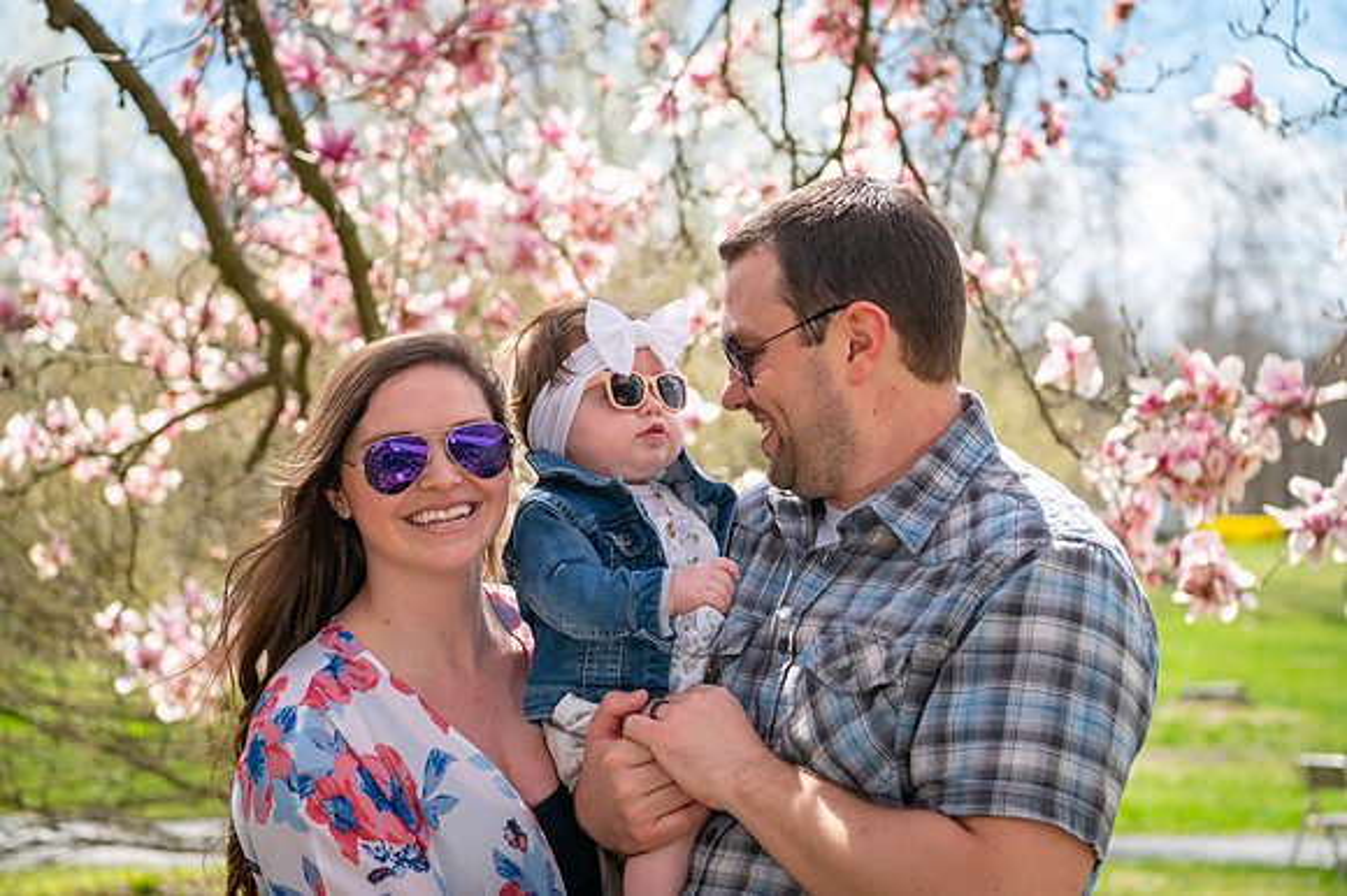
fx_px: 2318
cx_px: 674
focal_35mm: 62
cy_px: 448
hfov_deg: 32.4
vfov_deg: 21.9
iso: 400
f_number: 4.5
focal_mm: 62
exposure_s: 1/1600
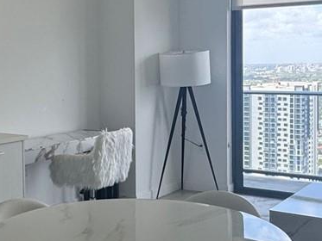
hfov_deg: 32.0
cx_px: 115
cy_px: 87
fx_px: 558
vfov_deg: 24.3
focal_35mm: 60
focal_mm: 2.22
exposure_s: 1/155
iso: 40
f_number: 2.2
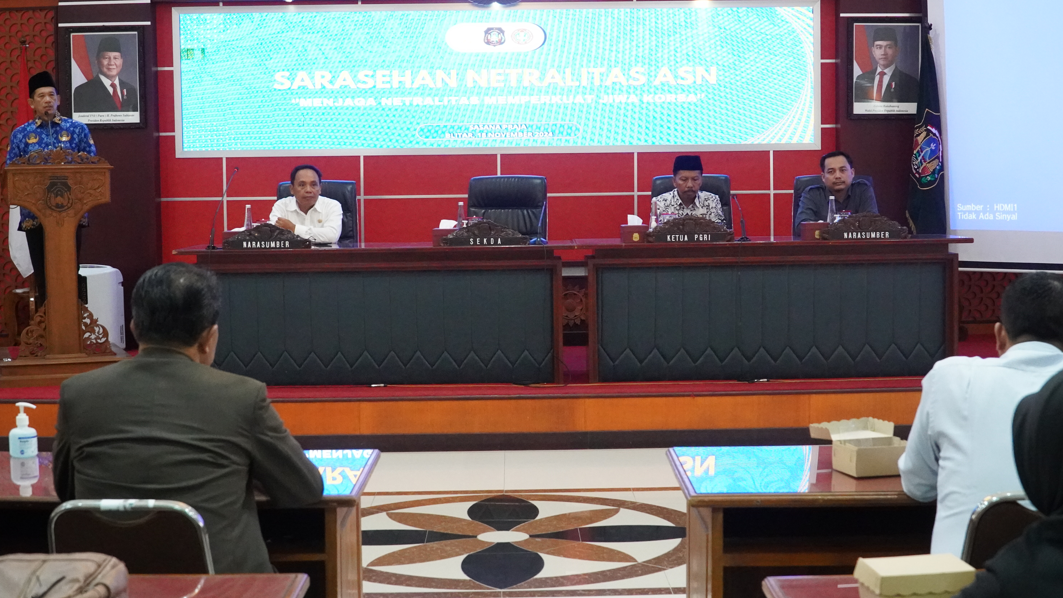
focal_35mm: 48
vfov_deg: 24.9
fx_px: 1353
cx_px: 524
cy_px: 265
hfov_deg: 42.9
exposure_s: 1/100
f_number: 5.6
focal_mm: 30
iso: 8000
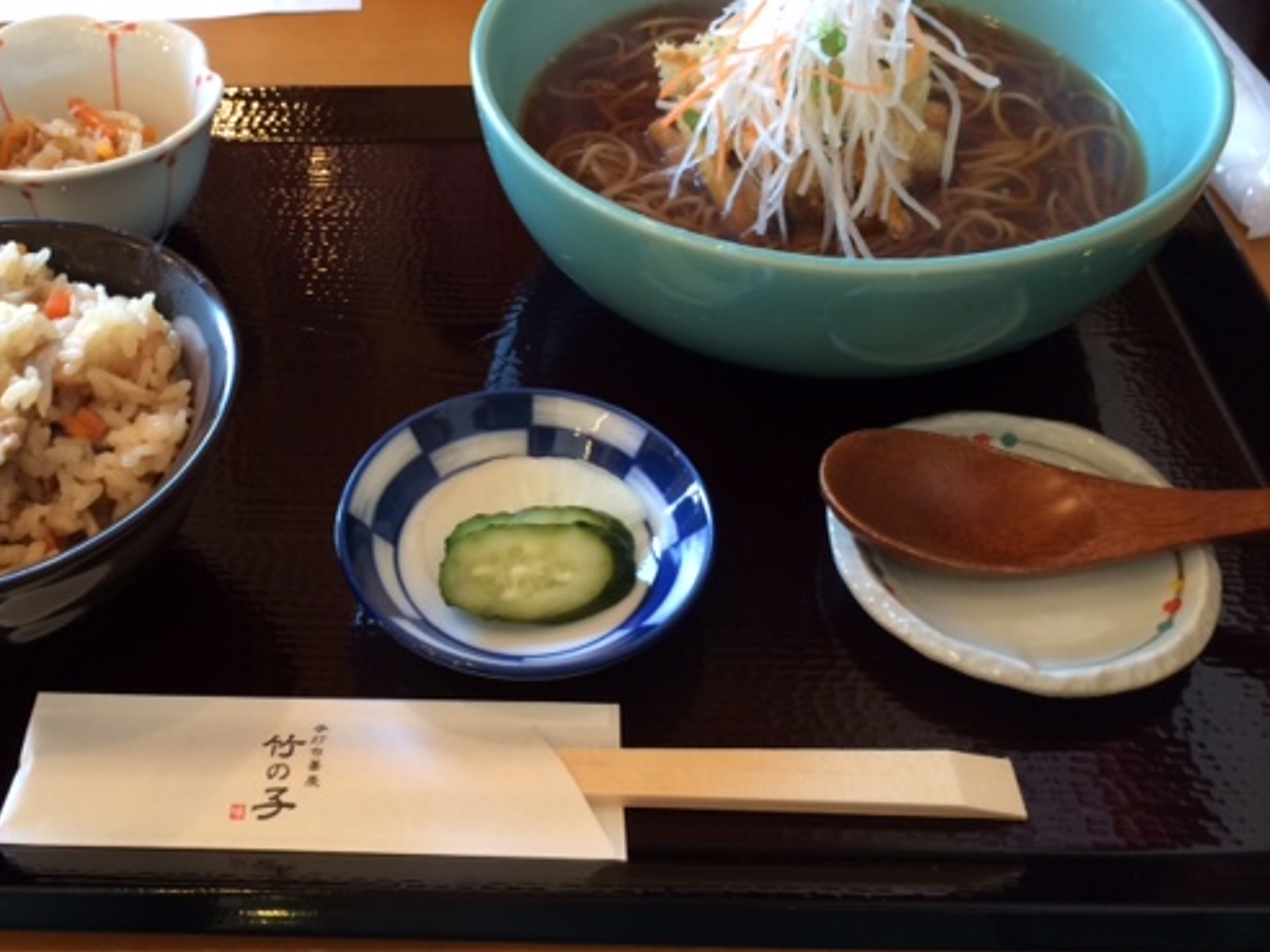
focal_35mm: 39
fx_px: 1431
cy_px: 346
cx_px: 452
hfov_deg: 47.3
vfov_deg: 36.6
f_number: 2.2
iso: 80
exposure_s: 1/30
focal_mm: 4.12
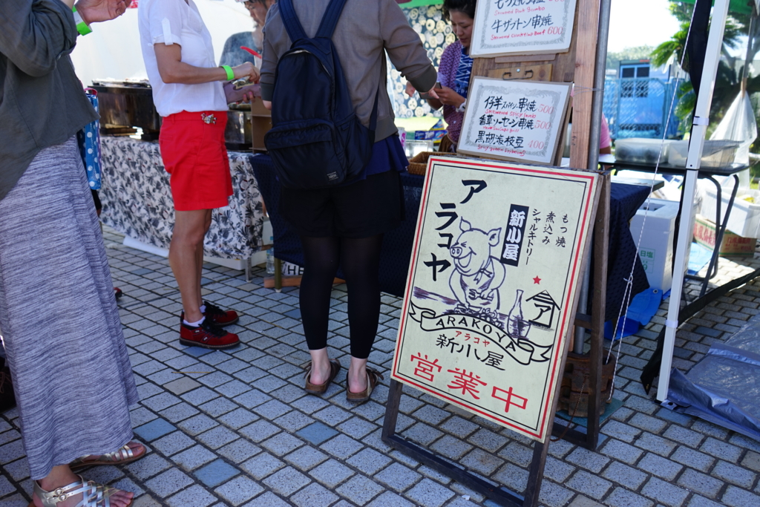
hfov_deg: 65.5
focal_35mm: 28
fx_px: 591
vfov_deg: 46.4
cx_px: 380
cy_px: 254
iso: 100
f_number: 4
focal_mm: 28
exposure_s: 1/160
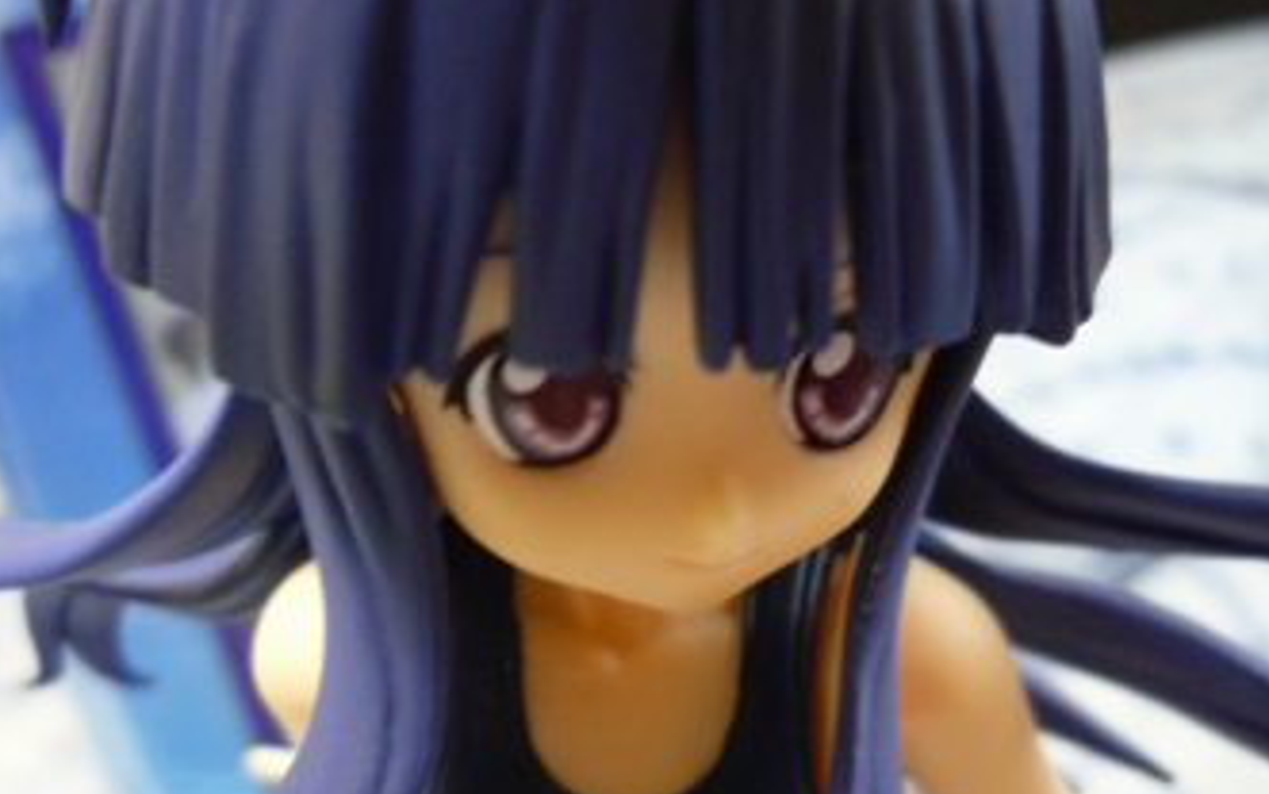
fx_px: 1245
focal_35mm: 36
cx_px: 636
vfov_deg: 34.8
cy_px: 572
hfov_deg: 54.0
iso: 400
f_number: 2.8
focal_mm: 4.4
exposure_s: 1/15
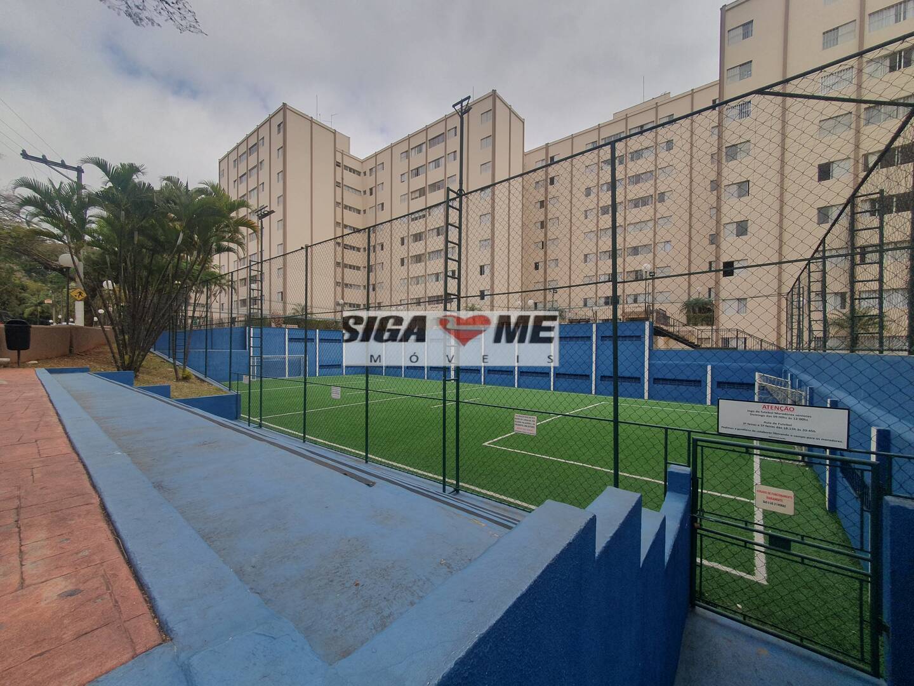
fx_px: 343
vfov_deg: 89.9
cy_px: 343
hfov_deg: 106.2
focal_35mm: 13
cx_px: 457
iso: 50
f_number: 2.2
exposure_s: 1/760
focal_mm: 1.8
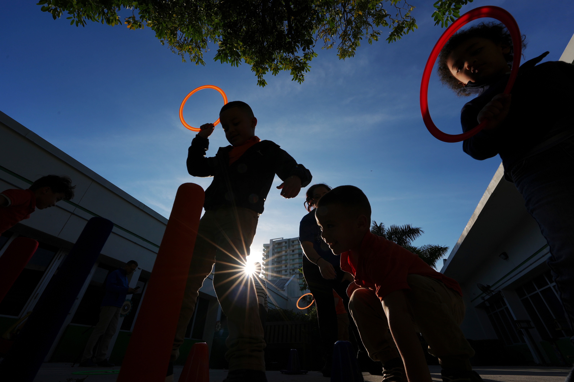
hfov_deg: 104.3
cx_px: 287
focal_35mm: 14
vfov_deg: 81.2
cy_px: 191
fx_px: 223
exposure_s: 1/320
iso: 125
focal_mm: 14
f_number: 16
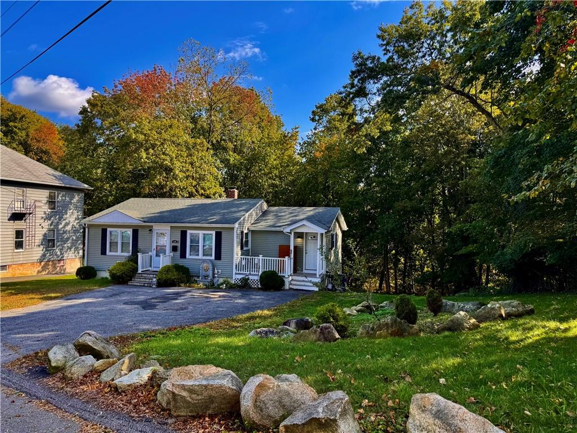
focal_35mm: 24
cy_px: 216
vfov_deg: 56.8
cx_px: 288
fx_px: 400
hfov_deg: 71.6
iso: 80
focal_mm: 6.76
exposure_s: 1/995
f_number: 1.78
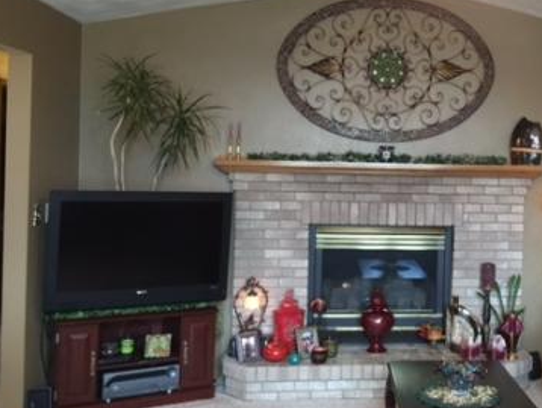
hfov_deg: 38.9
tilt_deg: +0.8
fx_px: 736
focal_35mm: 47
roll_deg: -1.8
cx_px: 430
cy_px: 170
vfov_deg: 30.9
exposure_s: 1/4
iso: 64
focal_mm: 4.15
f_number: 2.2
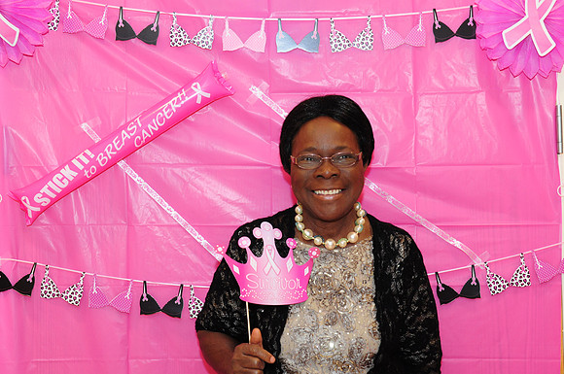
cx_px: 282
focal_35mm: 60
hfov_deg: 33.4
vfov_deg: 22.6
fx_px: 939
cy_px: 187
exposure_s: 1/60
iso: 640
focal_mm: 40
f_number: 5.6
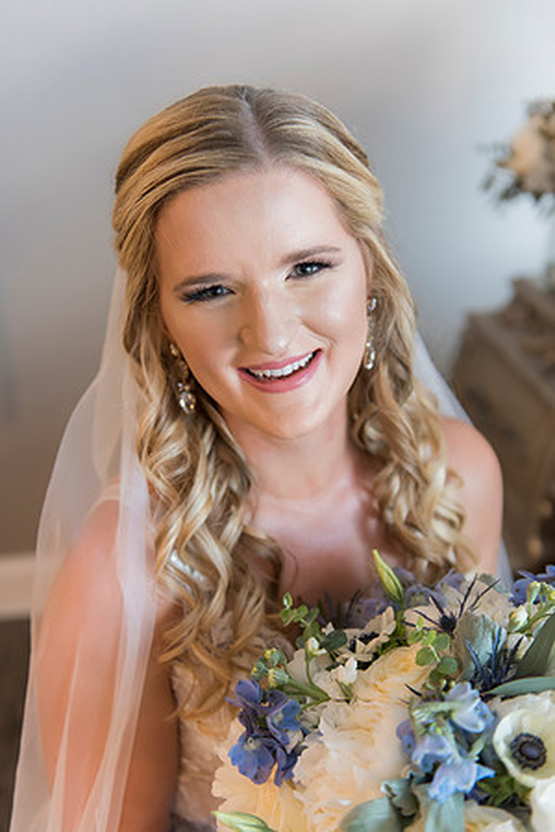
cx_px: 278
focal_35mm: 44
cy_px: 416
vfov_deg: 44.5
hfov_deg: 30.5
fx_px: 1017
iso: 1000
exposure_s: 1/100
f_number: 2.8
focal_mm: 44
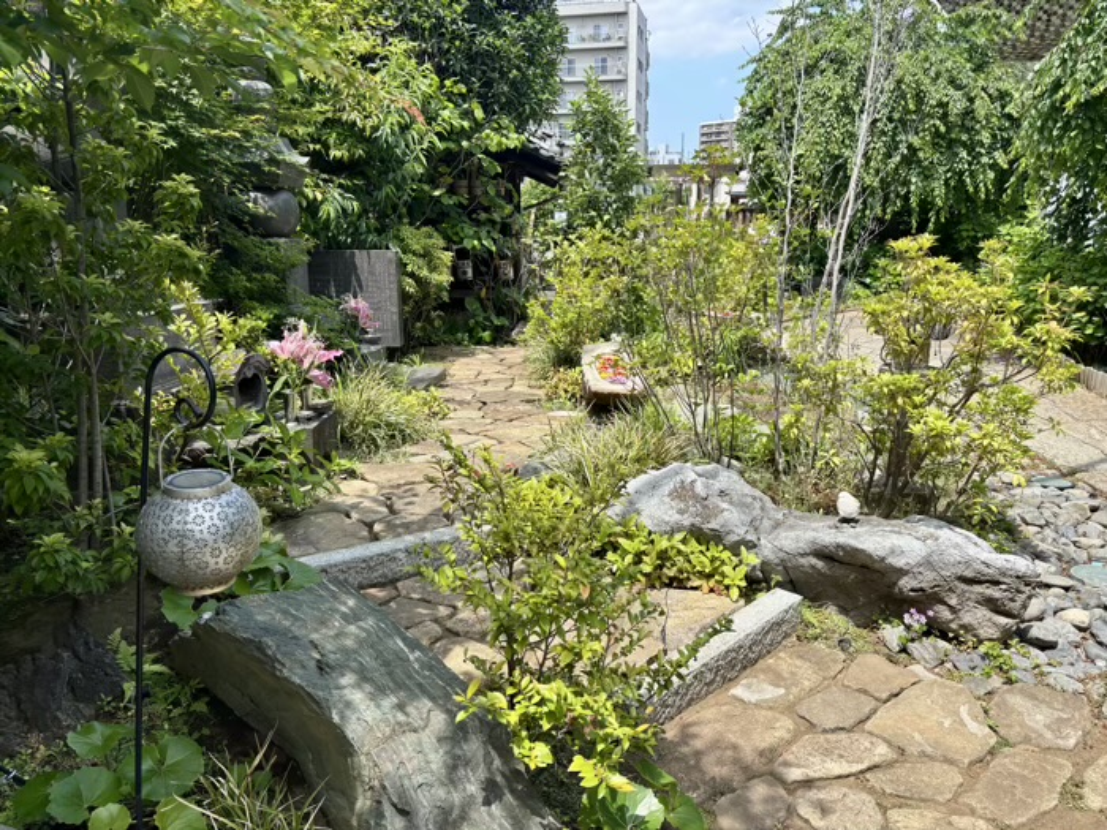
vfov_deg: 53.1
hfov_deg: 67.3
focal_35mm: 26
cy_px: 415
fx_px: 831
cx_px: 554
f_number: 1.6
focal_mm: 5.96
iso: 50
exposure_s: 1/1522
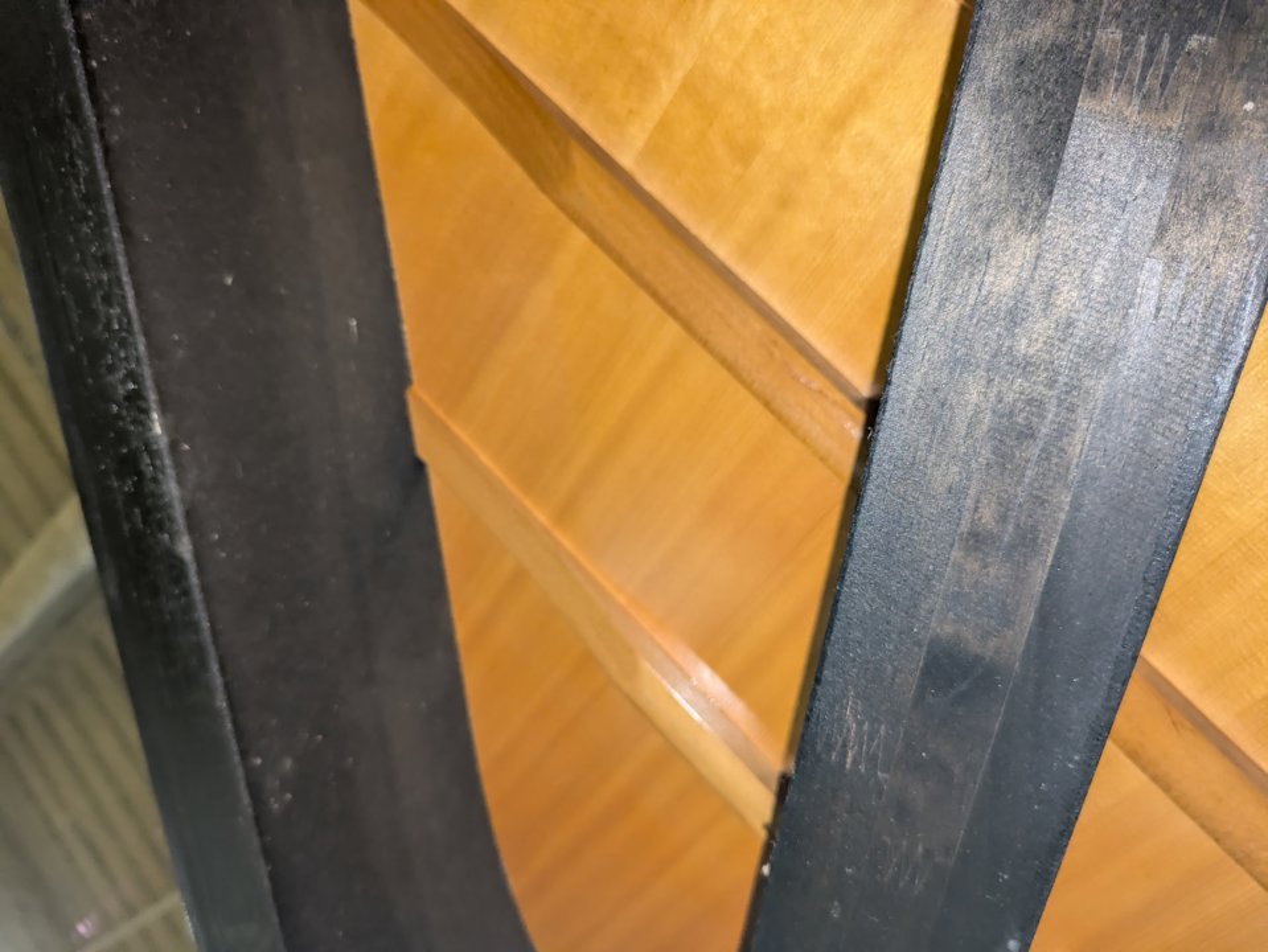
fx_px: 916
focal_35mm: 25
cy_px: 476
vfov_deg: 54.9
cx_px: 634
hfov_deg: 69.4
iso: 275
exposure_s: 1/33.3
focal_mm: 5.43
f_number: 1.89
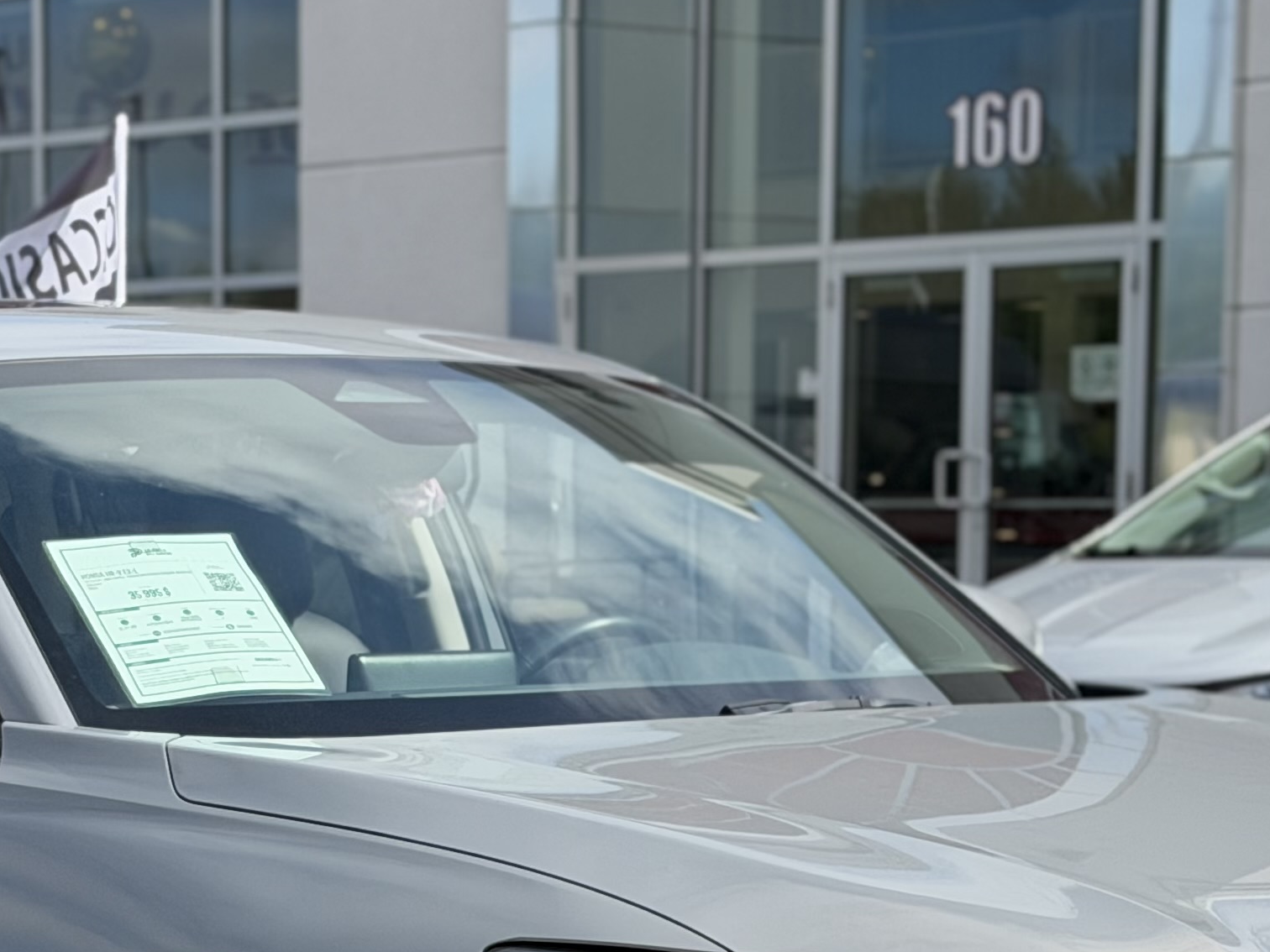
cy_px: 1007
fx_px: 4696
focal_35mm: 128
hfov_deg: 15.4
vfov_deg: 11.4
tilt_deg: -7.3
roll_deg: -0.5
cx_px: 375
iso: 80
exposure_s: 1/3891
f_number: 1.78
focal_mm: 6.76
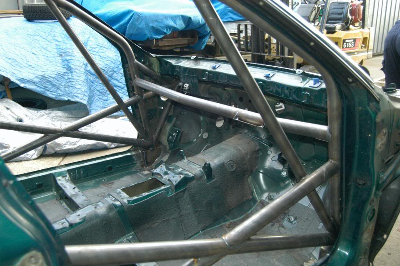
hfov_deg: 55.2
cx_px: 200
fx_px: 383
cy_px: 133
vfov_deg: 38.3
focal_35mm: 34
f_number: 5
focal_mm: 23
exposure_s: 1/60
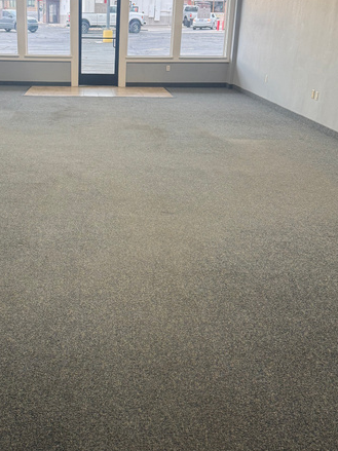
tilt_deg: -19.0
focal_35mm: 42
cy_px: 202
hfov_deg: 33.7
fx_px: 547
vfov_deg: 44.7
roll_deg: -1.8
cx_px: 87
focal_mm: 6.76
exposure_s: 1/120
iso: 125
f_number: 1.78
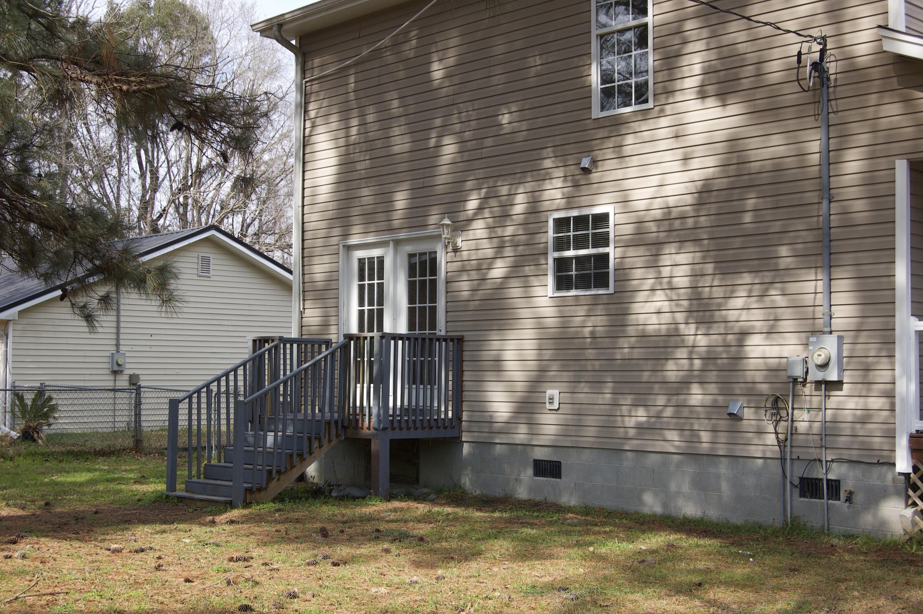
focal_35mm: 48
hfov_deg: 41.1
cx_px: 462
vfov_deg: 28.0
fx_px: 1229
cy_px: 307
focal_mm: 32
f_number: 9
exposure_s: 1/160
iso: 200
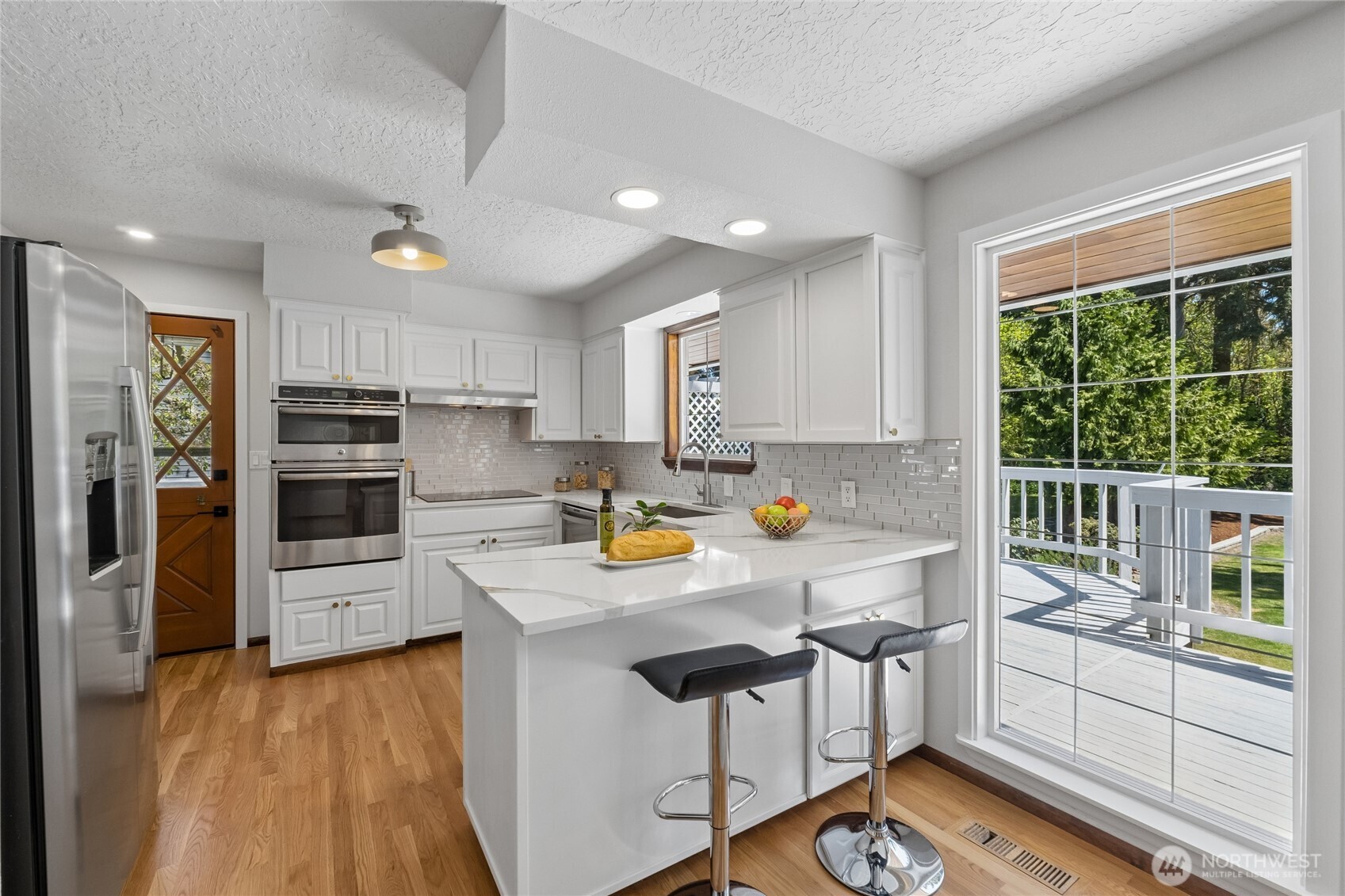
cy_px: 448
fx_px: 560
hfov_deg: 100.4
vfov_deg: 77.3
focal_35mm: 15
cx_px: 672
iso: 250
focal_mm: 10
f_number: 9
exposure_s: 1/30
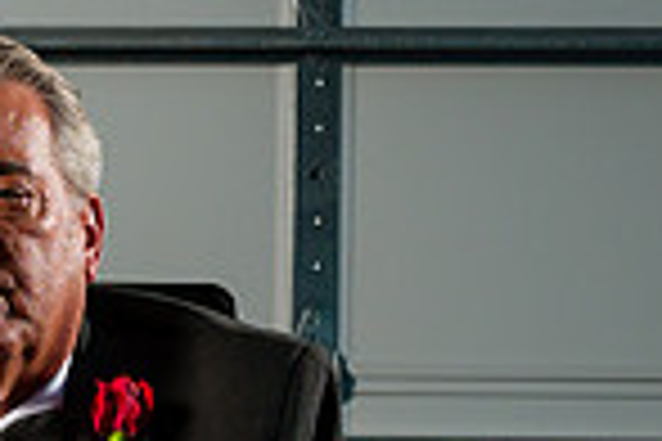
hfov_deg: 13.1
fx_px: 2832
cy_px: 580
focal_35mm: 154
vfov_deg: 8.8
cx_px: -90
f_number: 5.6
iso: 400
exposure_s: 1/200
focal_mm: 39
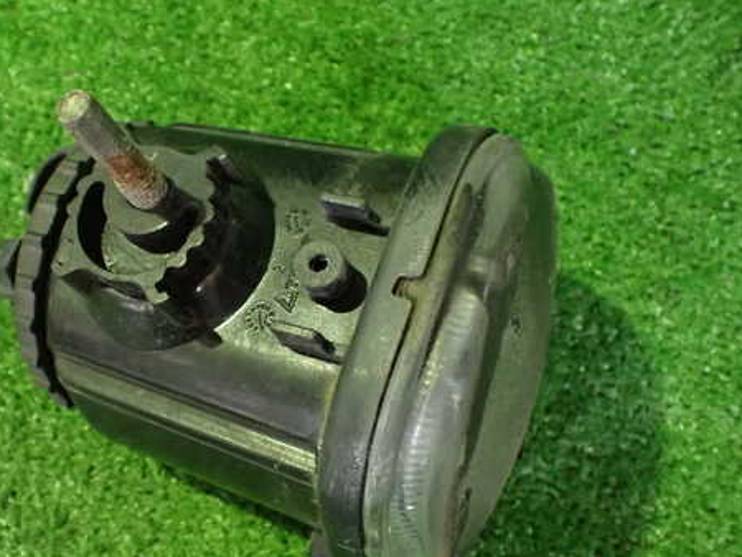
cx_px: 252
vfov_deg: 36.0
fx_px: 858
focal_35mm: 40
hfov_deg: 46.1
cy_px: 302
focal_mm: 5.4
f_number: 2.3
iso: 1250
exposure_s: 1/30
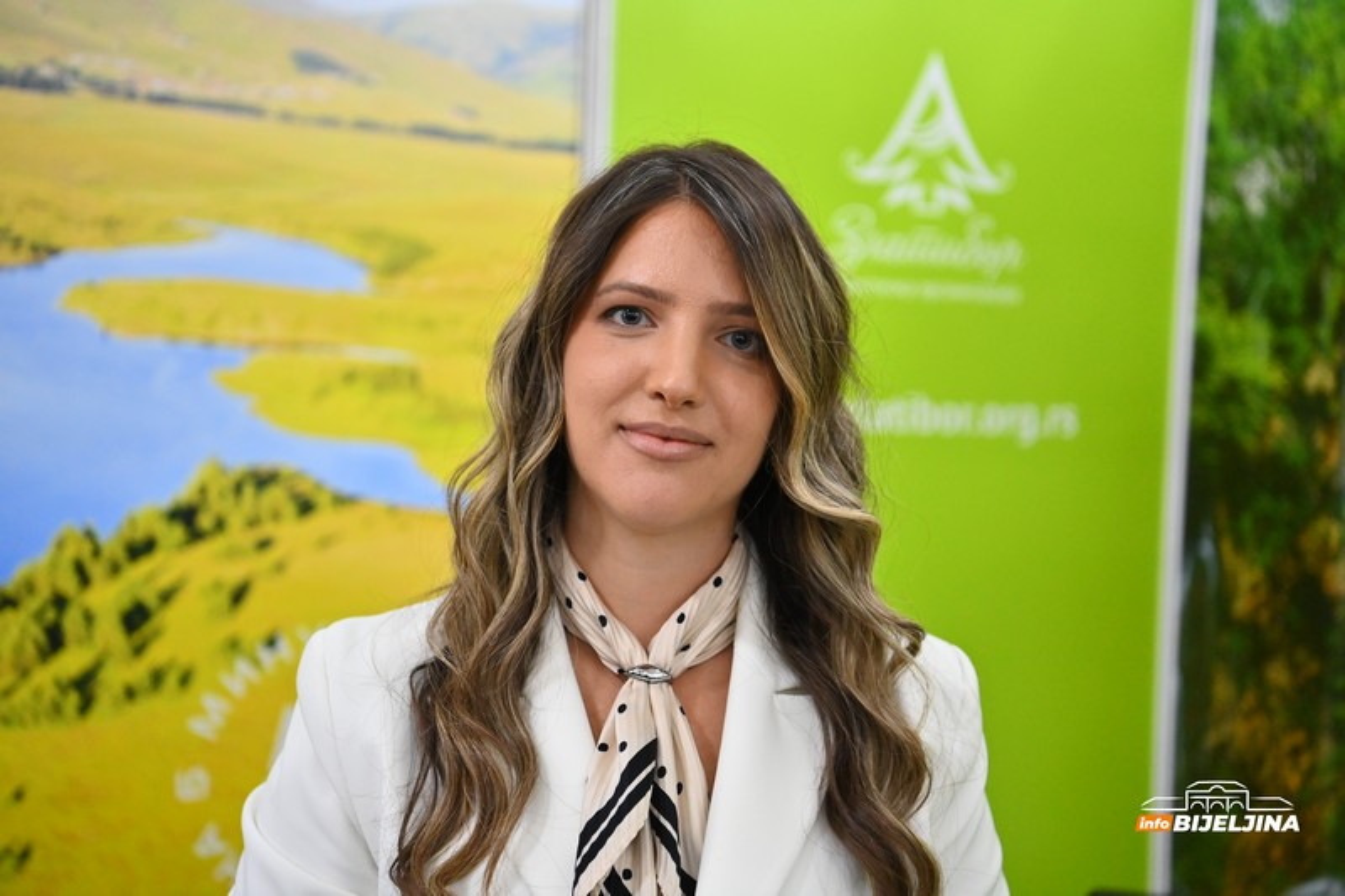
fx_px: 1868
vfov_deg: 27.0
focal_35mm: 50
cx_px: 672
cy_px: 448
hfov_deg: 39.6
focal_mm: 50
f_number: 2.8
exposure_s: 1/400
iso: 4000
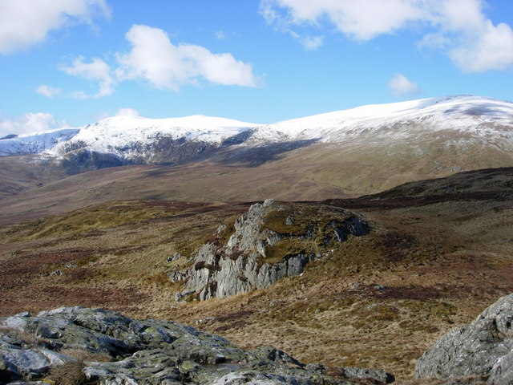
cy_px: 192
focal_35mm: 38
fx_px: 563
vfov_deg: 37.7
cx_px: 256
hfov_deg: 49.0
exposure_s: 1/627
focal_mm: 7.8
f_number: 4.8
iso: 64
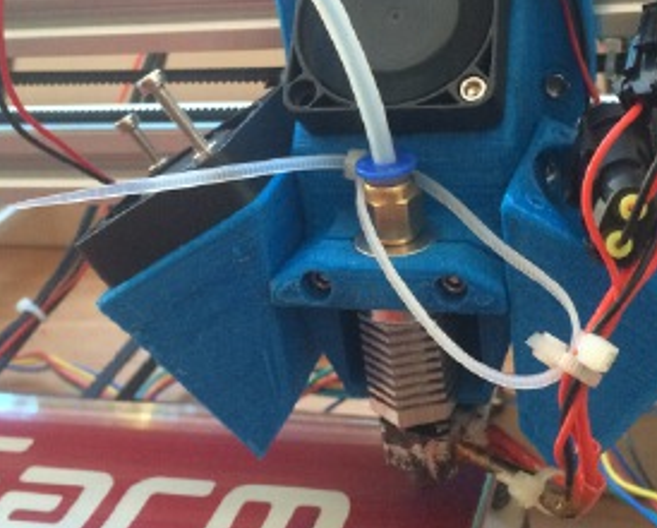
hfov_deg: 33.9
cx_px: 406
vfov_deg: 27.5
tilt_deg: -23.7
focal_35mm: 55
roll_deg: +5.5
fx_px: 1071
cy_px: 163
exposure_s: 1/20
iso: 320
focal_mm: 4.15
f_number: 2.2
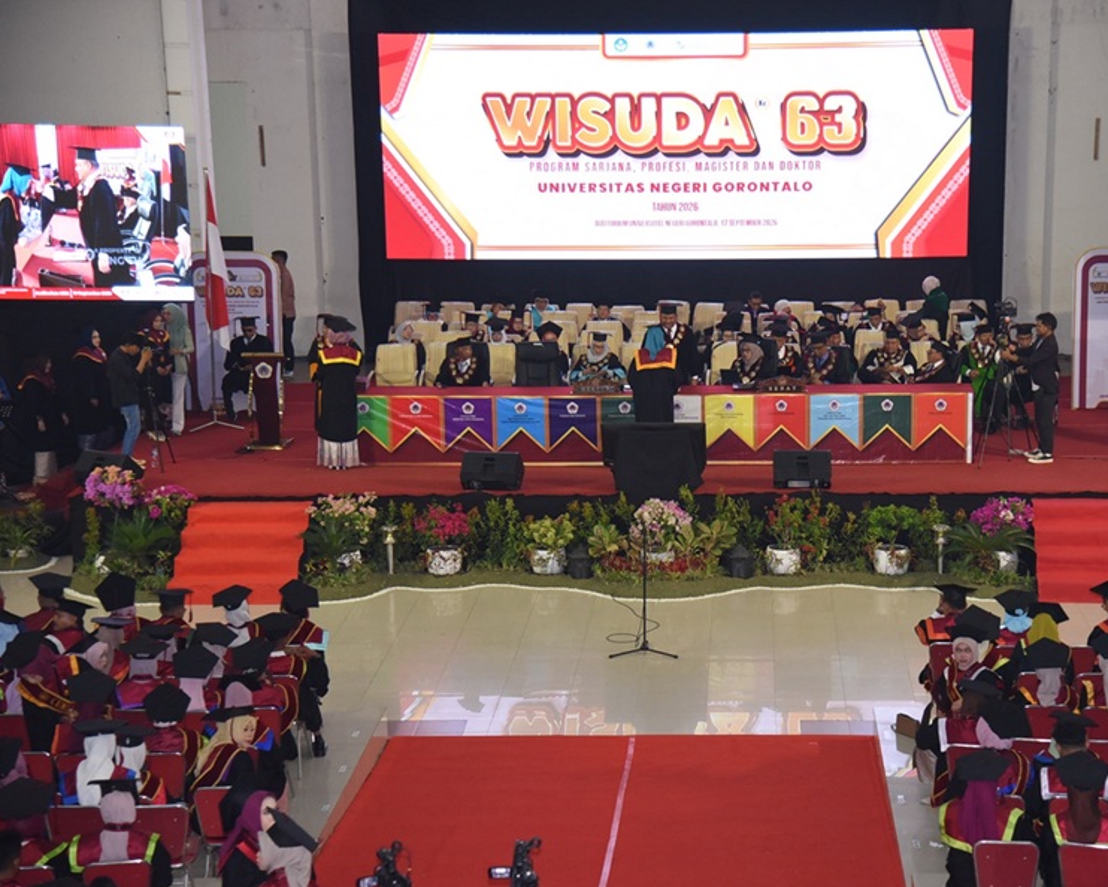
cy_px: 444
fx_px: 2460
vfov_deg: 20.4
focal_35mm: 75
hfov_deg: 25.3
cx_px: 660
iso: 2000
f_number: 4
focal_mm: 66
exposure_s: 1/200
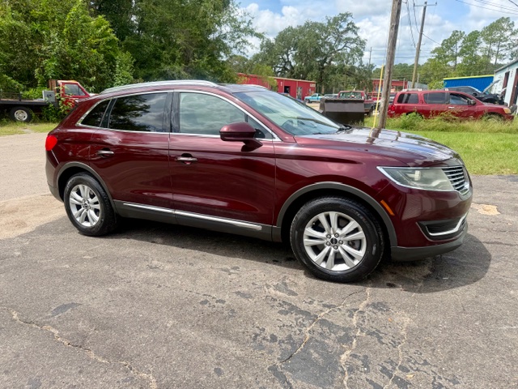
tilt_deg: -15.4
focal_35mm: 24
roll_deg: -1.7
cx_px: 259
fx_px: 359
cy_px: 194
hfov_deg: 71.6
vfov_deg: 56.8
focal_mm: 6.76
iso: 80
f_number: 1.78
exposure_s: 1/2000
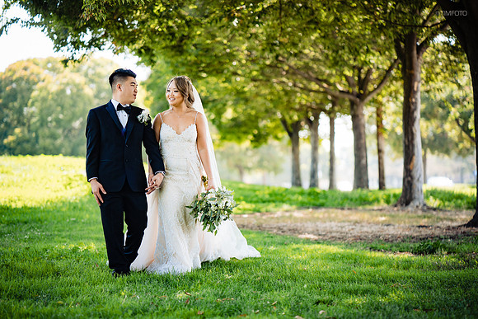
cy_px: 160
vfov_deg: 16.1
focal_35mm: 85
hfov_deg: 23.9
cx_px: 239
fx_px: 1129
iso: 160
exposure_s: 1/400
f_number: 1.8
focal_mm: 85
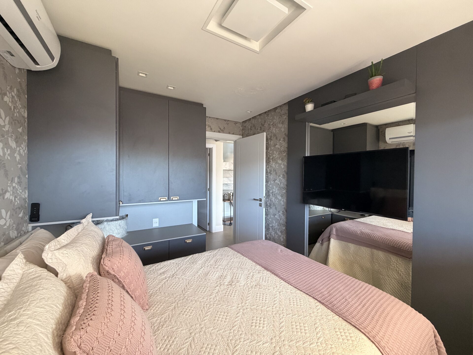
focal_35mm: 14
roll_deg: -0.8
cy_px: 178
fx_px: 191
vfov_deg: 85.7
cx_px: 236
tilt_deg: -1.2
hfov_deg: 102.1
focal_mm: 2.22
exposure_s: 1/103
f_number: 2.2
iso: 320
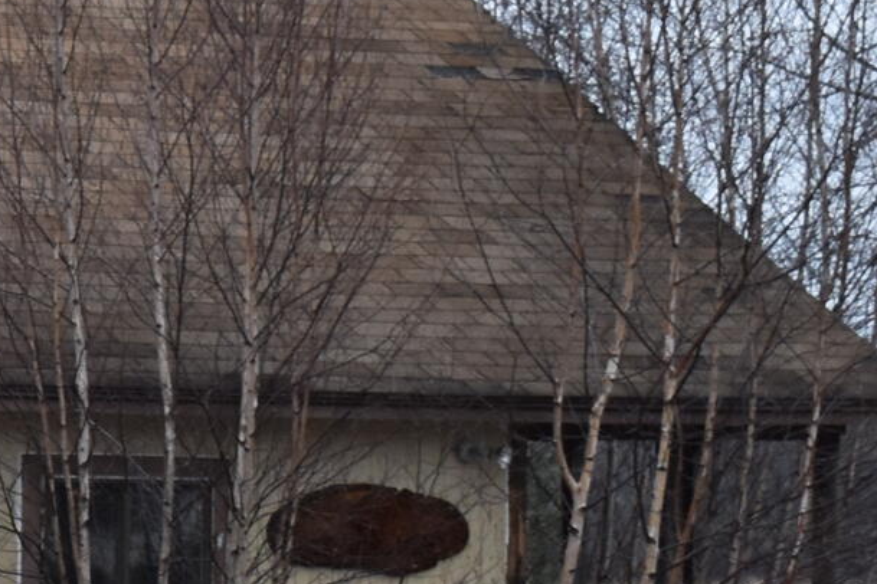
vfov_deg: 5.3
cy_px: 465
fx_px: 6296
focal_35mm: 258
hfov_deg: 7.7
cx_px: -740
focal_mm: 35
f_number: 5
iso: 450
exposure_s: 1/200
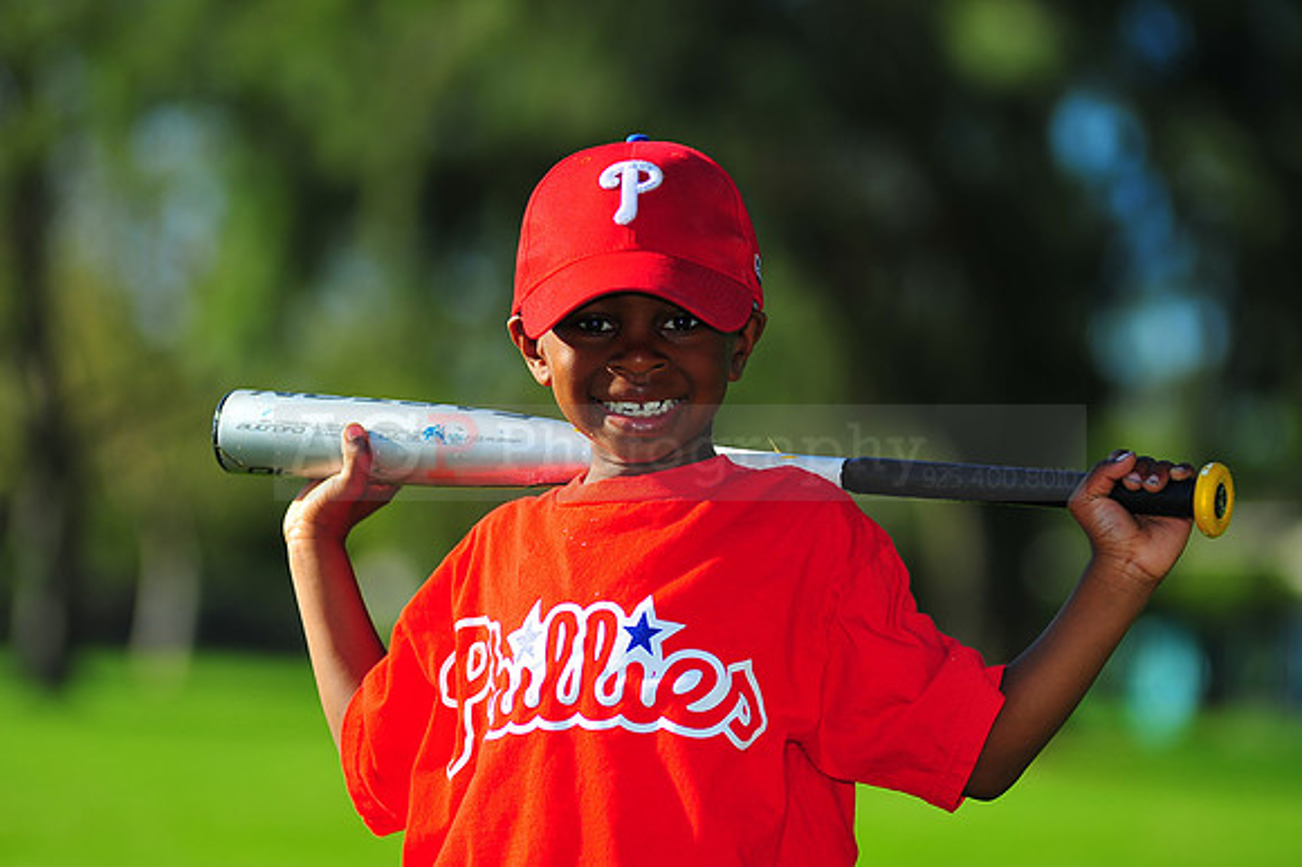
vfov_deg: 7.6
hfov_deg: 11.4
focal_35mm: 180
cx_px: 651
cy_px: 434
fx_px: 6506
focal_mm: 180
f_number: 4
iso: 200
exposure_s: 1/1250
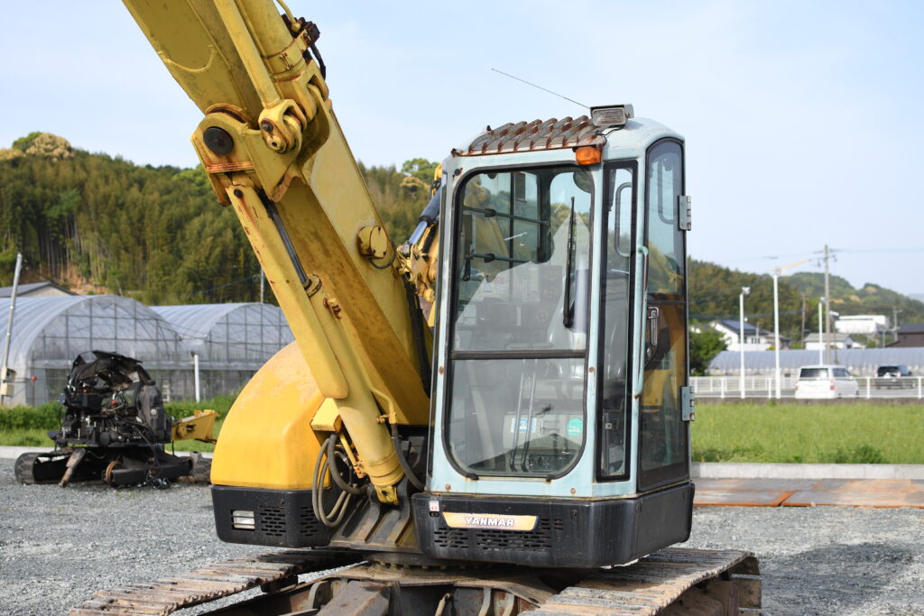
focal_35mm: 52
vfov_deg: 25.8
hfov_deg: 37.8
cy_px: 308
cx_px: 462
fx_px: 1348
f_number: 2.8
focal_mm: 35
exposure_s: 1/1000
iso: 100
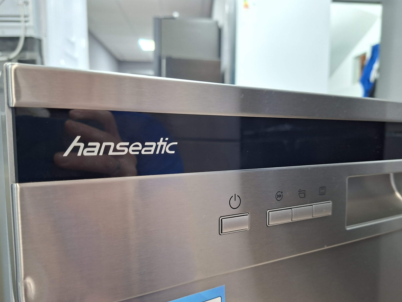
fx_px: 314
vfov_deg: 51.2
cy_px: 175
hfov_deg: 65.3
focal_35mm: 27
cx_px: 209
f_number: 1.8
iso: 400
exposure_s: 1/33
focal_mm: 5.54
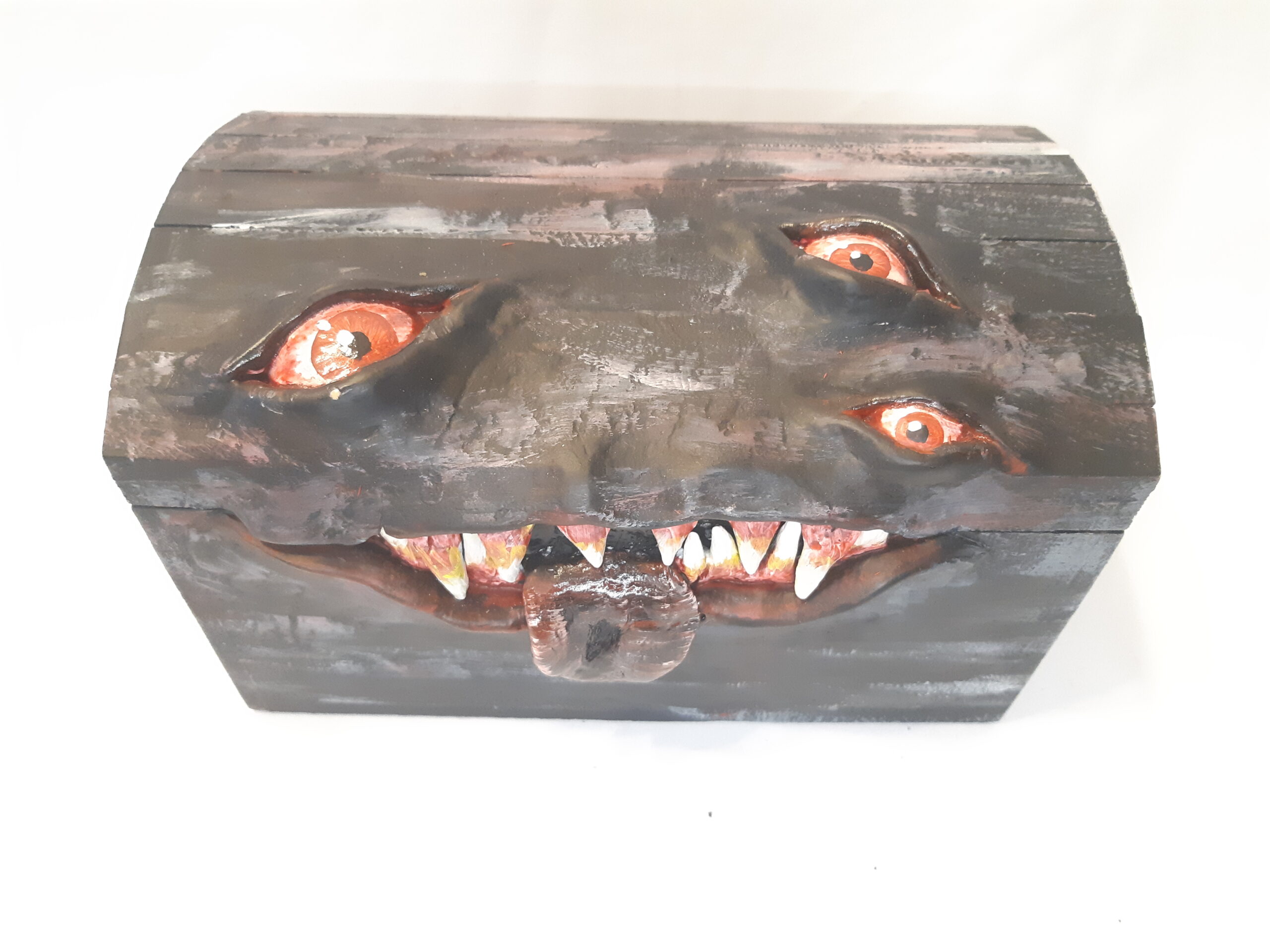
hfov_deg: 67.3
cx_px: 635
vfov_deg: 53.1
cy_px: 476
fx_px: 954
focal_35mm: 26
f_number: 1.7
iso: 400
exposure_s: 1/40
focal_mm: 3.93
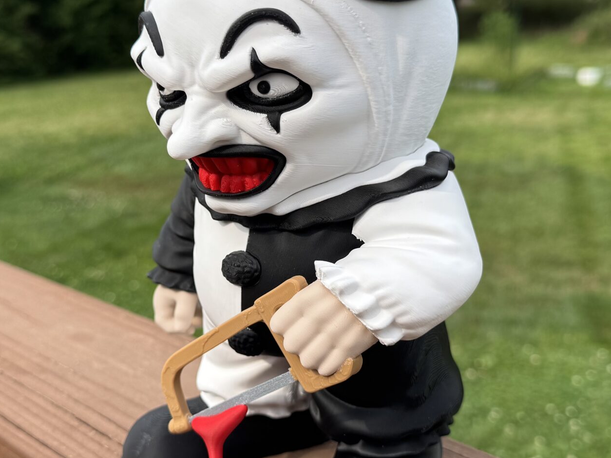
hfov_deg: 38.9
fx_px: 865
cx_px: 285
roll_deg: +0.1
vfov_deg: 29.7
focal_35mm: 49
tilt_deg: -12.4
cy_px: 226
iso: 80
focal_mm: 6.76
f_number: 1.78
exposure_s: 1/2331
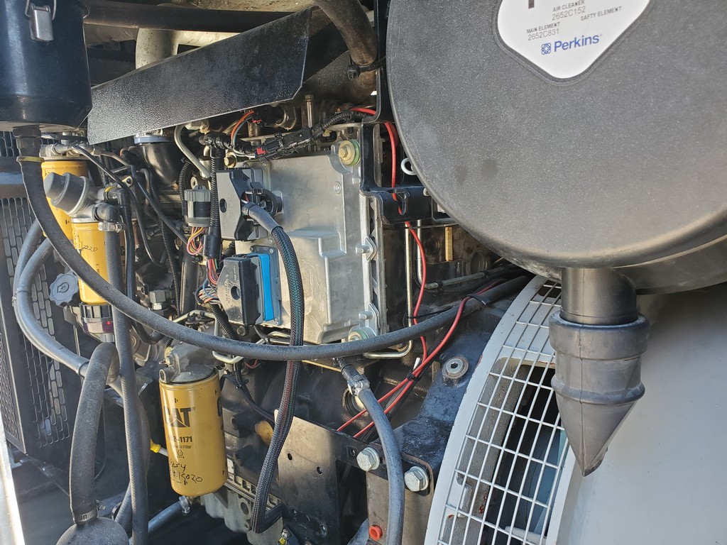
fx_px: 546
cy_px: 272
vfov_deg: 53.1
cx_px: 364
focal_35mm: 26
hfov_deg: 67.3
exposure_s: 1/120
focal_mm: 4.3
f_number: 2.4
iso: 100
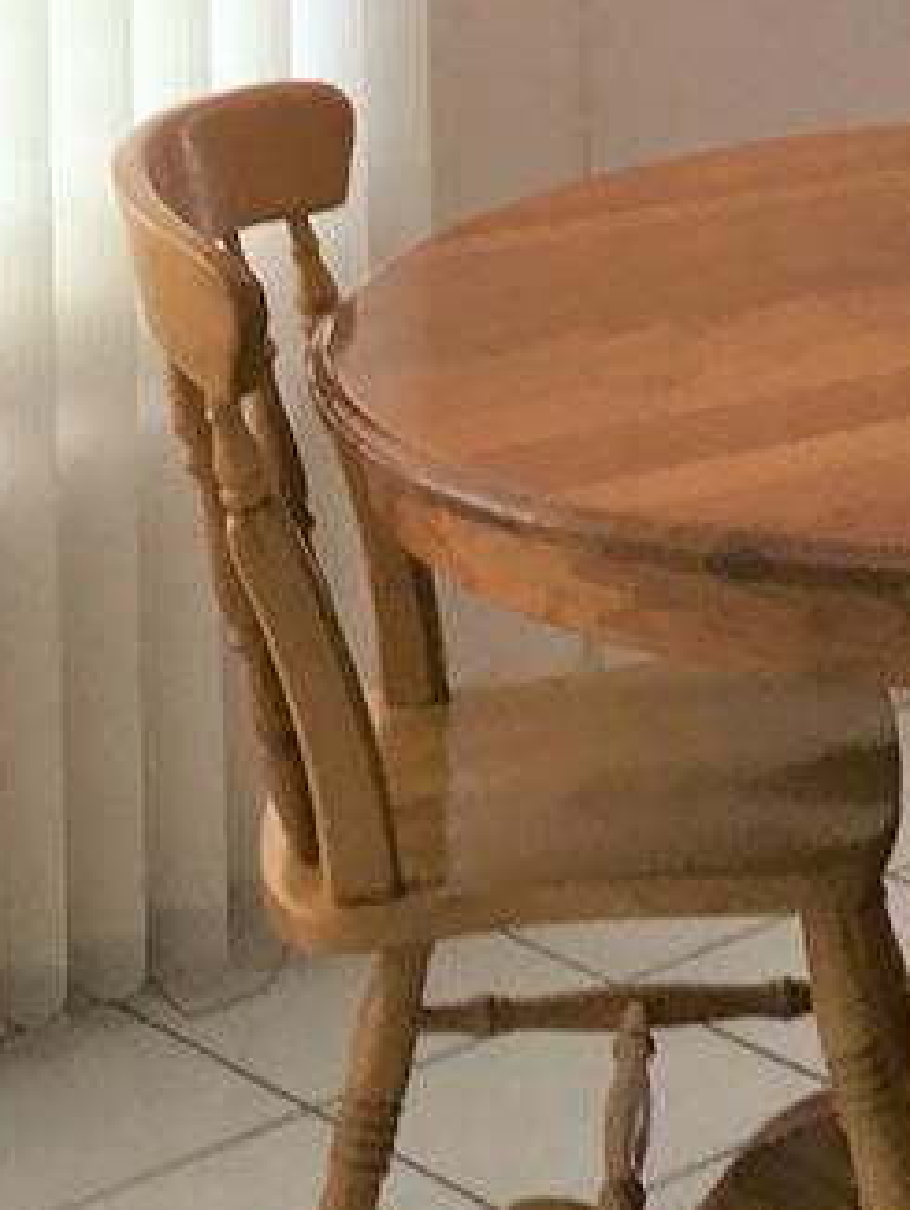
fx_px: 3991
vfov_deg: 15.6
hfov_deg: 12.6
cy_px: -724
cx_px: 1151
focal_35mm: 114
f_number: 2.4
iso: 40
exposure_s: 1/120
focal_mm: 3.3
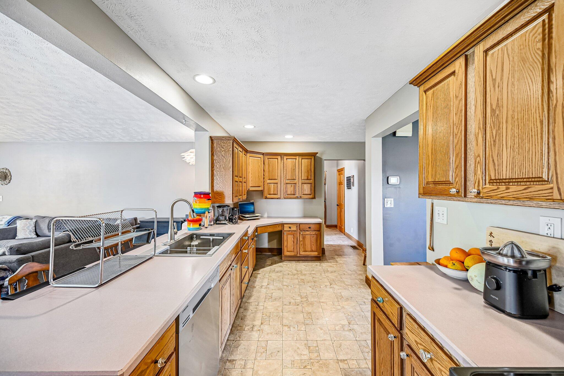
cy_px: 188
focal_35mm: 14
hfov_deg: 104.3
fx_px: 219
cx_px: 282
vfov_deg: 81.2
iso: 400
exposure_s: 1/8
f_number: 4.8
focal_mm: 14
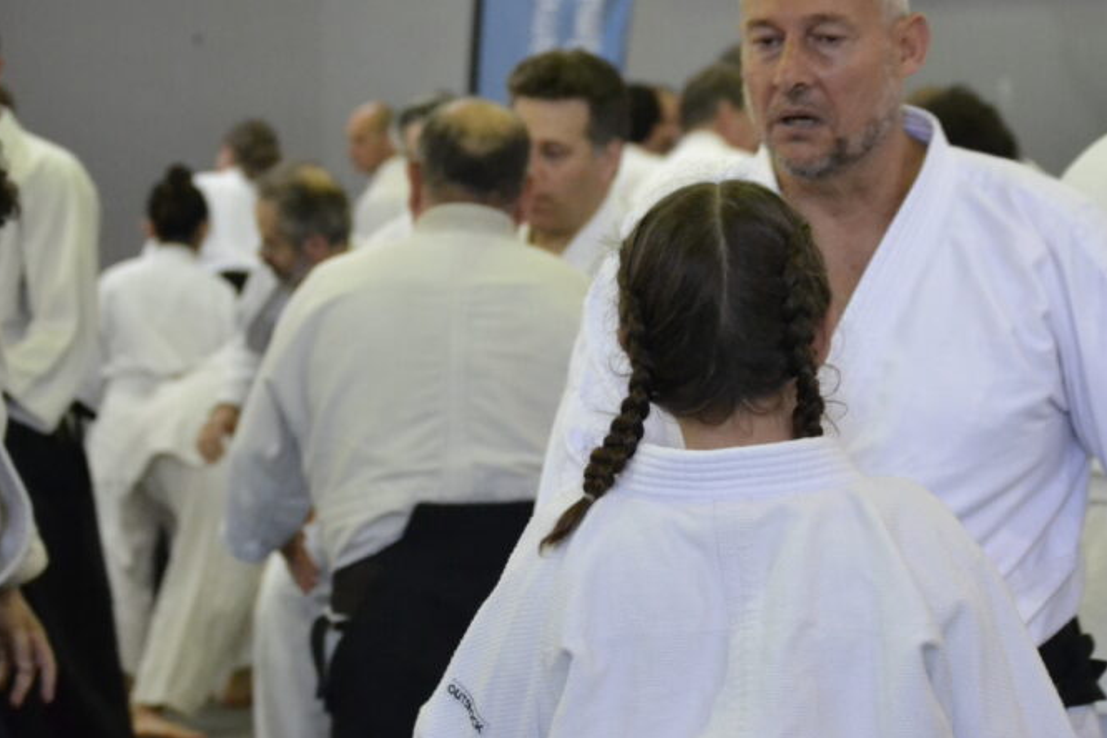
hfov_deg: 16.1
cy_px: 353
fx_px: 3898
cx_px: 686
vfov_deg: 10.8
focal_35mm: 127
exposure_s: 1/250
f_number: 4
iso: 3200
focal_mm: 55
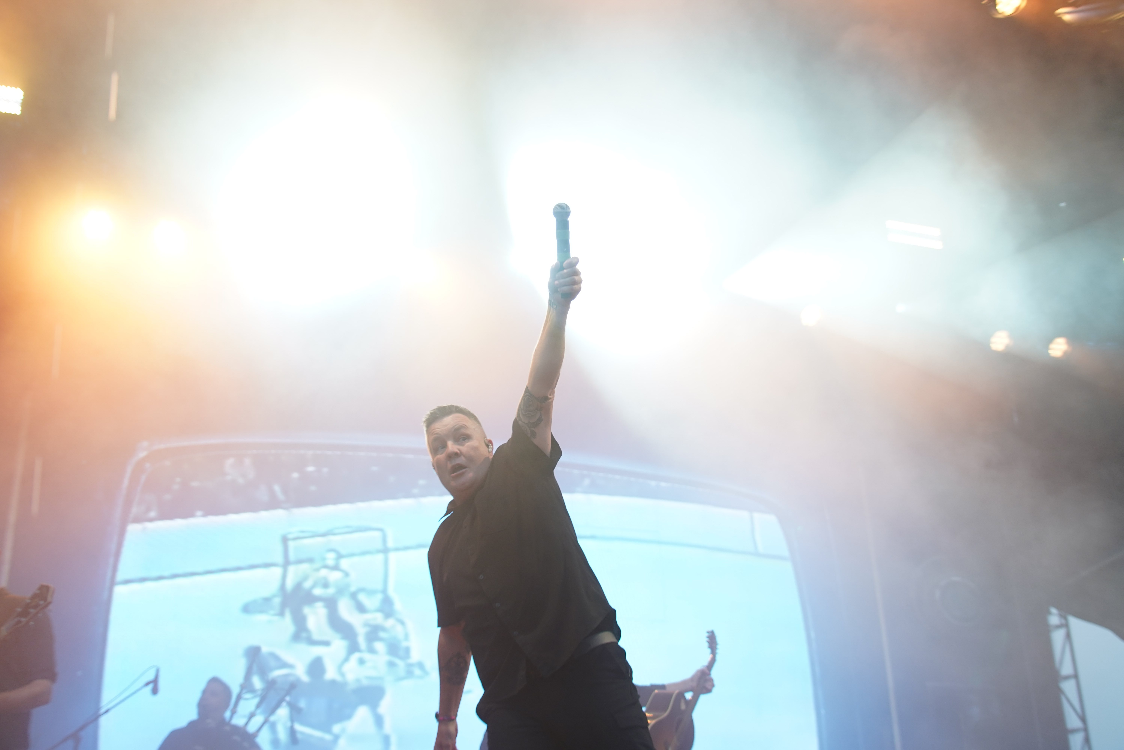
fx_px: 1374
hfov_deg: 44.5
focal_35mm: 44
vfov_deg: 30.5
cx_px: 562
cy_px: 375
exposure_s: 1/160
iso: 500
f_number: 4
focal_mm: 44
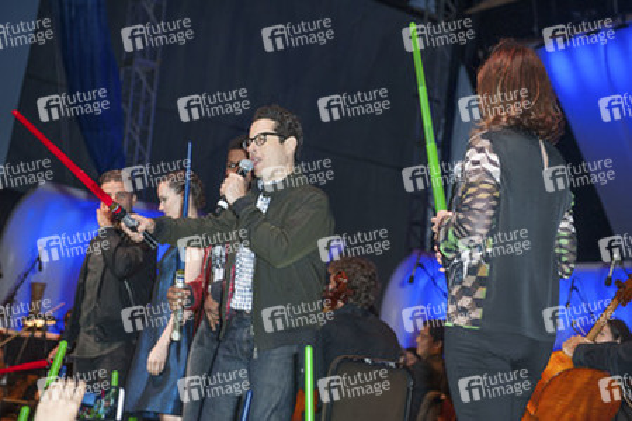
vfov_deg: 19.5
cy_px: 210
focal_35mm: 70
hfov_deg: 28.8
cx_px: 316
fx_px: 1229
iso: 640
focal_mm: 70
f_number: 4
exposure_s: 1/250
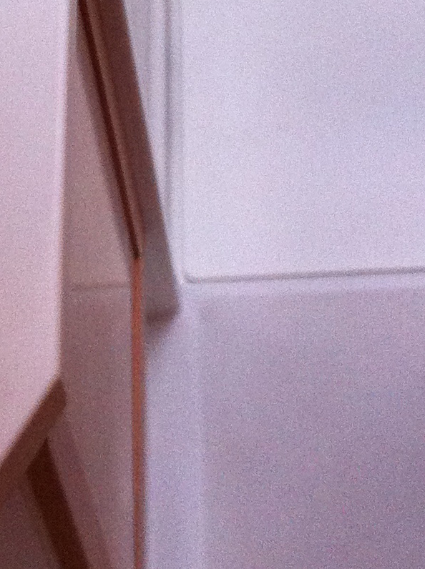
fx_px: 1872
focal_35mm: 114
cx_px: 51
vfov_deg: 17.2
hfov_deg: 12.9
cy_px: 123
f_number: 2.8
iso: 250
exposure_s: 1/15
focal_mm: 3.85
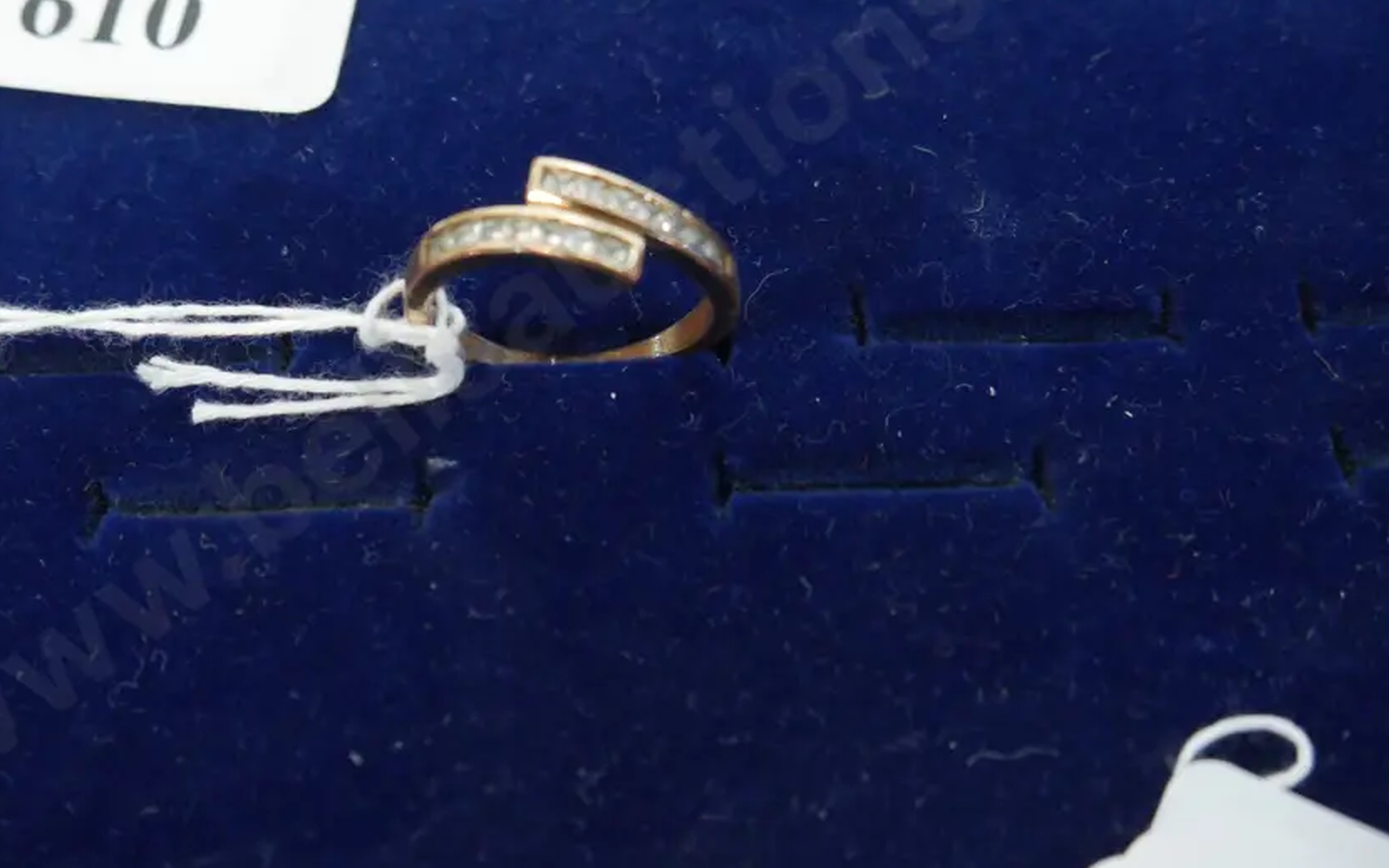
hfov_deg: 36.8
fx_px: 2082
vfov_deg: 23.4
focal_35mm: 55
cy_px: 252
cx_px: 608
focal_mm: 21
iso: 2000
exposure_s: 1/60
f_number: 4.6
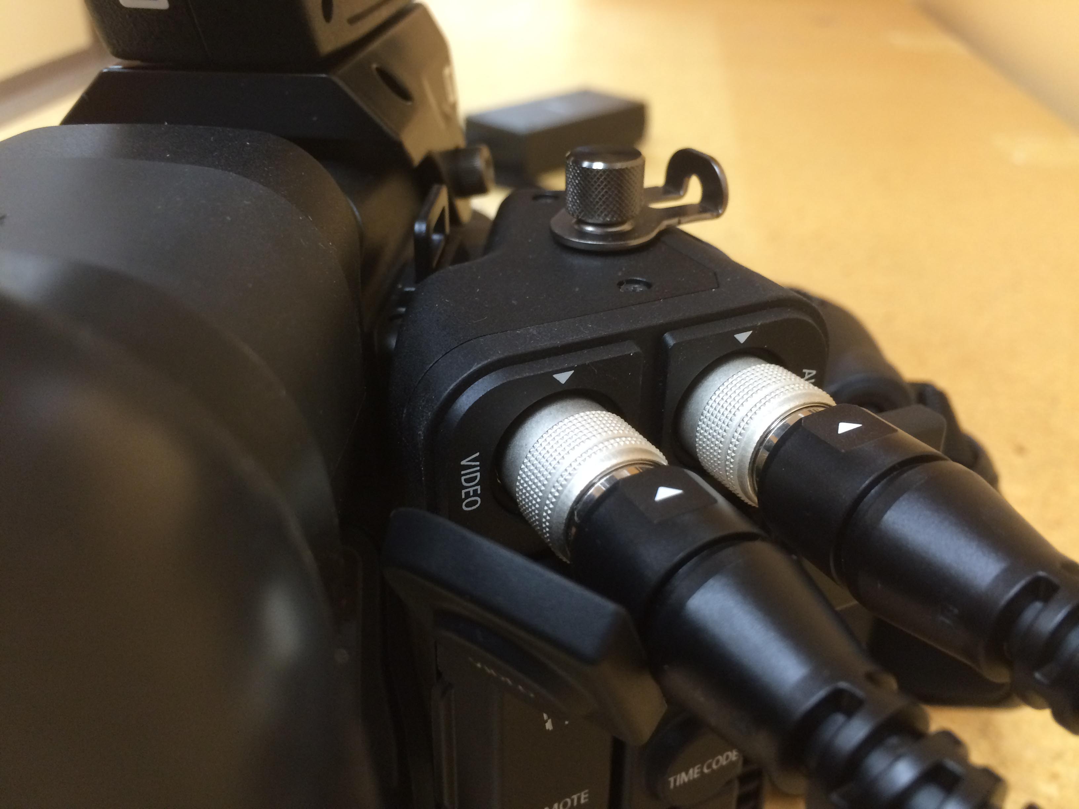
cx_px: 540
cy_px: 404
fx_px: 904
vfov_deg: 48.2
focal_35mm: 29
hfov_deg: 61.7
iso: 125
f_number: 2.2
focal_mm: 4.15
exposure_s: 1/30
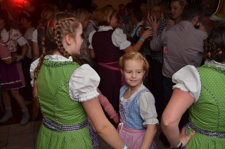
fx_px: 234
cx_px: 112
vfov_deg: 35.3
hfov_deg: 51.4
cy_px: 74
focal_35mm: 38
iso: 800
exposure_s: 1/60
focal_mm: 25
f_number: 4
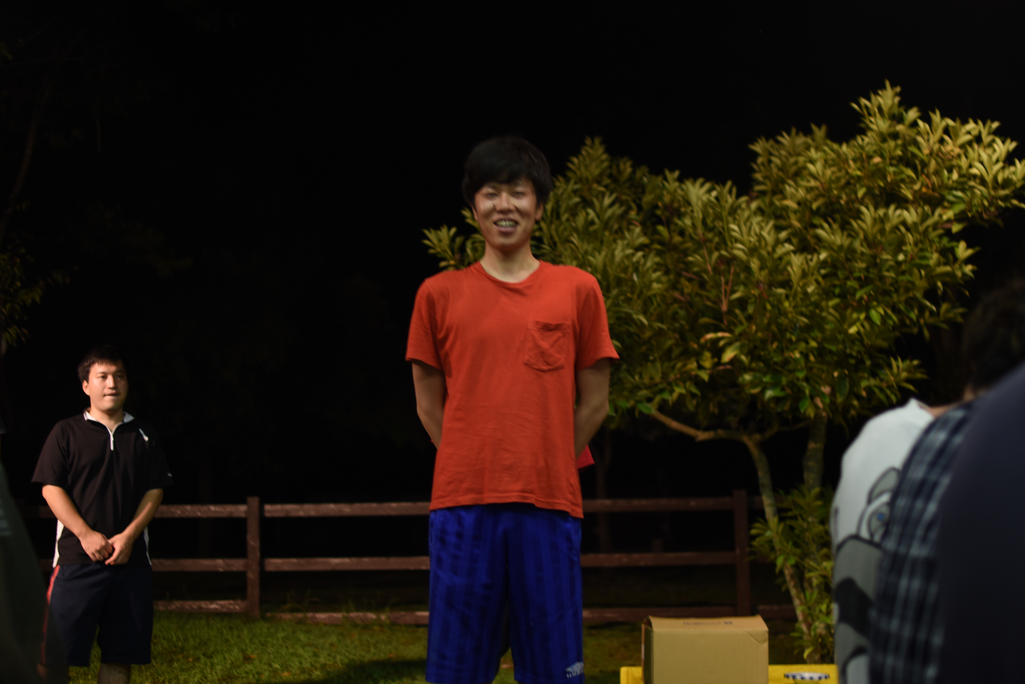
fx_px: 1281
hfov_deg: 43.6
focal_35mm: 45
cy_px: 342
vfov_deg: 29.9
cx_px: 512
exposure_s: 1/25
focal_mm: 30
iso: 160
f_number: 1.4
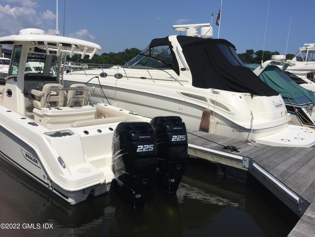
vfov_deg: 48.2
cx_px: 158
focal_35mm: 29
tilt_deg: -8.7
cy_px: 118
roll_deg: -3.8
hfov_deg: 61.7
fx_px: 264
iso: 32
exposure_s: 1/6623
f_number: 2.2
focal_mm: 4.15
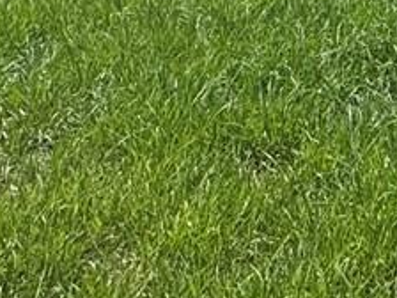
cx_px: 548
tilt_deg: +8.5
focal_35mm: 100
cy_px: -468
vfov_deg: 11.5
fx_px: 1147
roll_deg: +0.7
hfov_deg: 18.0
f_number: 2.2
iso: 50
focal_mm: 2.22
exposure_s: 1/2674
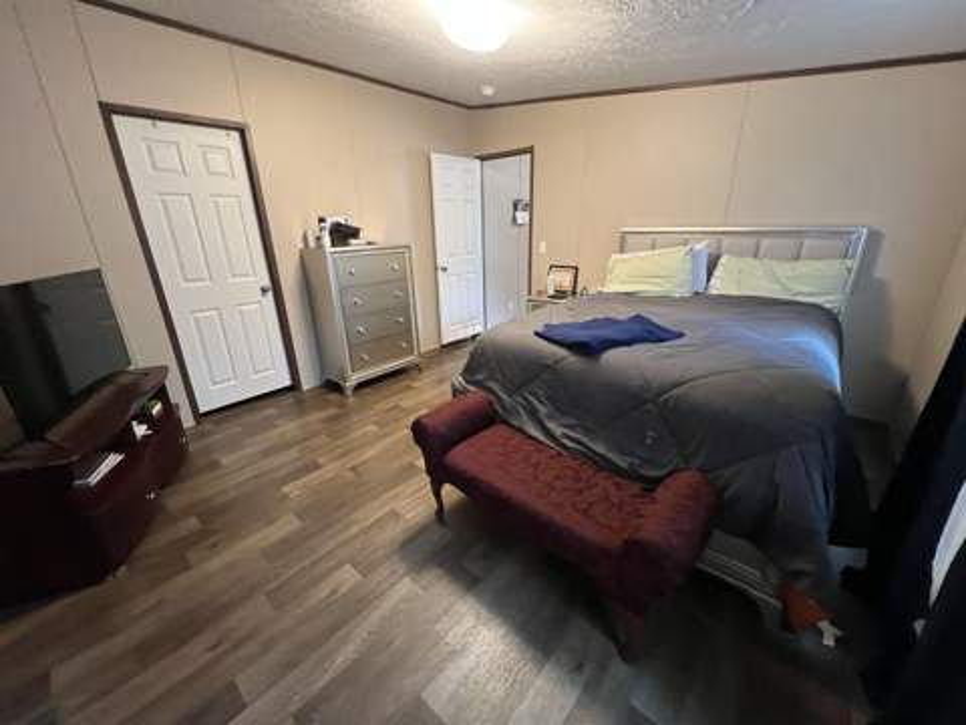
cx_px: 483
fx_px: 363
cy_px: 362
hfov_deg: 106.2
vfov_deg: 89.9
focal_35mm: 13
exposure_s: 1/60
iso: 800
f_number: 1.8
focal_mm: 1.57
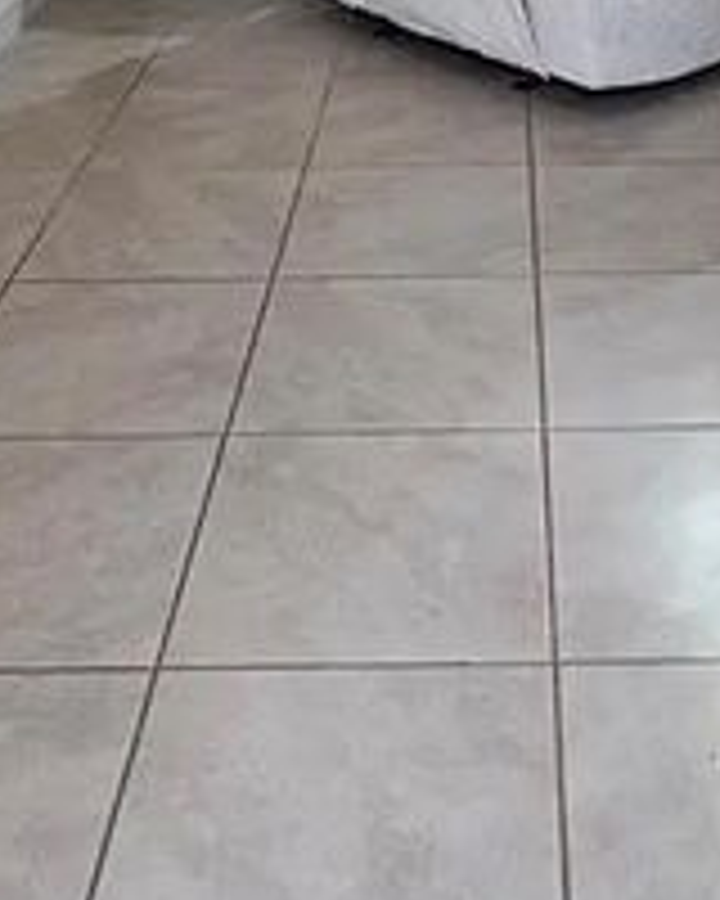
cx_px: 482
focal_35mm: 54
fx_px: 1438
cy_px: -362
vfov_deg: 27.1
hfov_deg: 27.9
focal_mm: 2.2
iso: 100
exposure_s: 1/60.2
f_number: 2.2
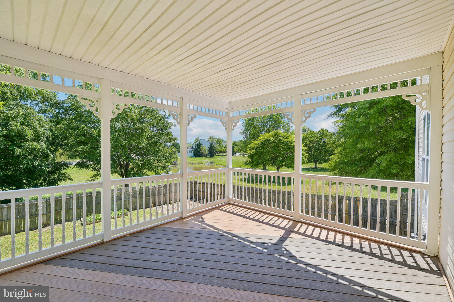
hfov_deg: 100.4
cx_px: 227
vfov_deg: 77.3
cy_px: 151
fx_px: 189
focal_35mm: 15
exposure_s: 1/200
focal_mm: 15
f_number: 8
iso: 100
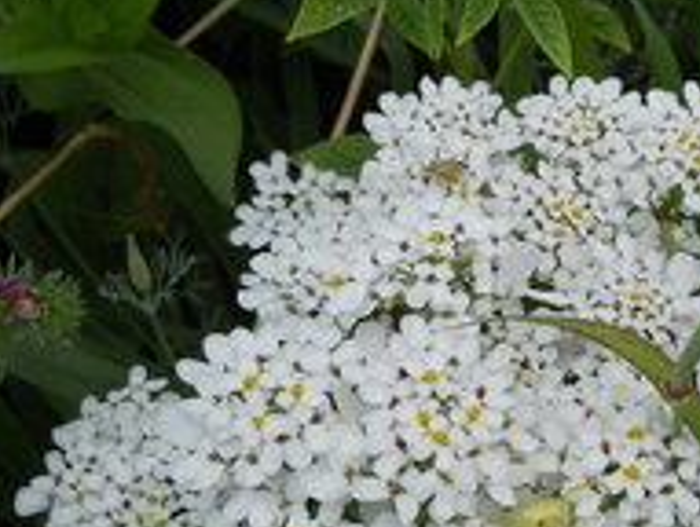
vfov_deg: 19.7
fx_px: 1520
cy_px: 339
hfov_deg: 25.4
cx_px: 575
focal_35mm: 75
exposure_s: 1/200
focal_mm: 6.72
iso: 80
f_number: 5.5
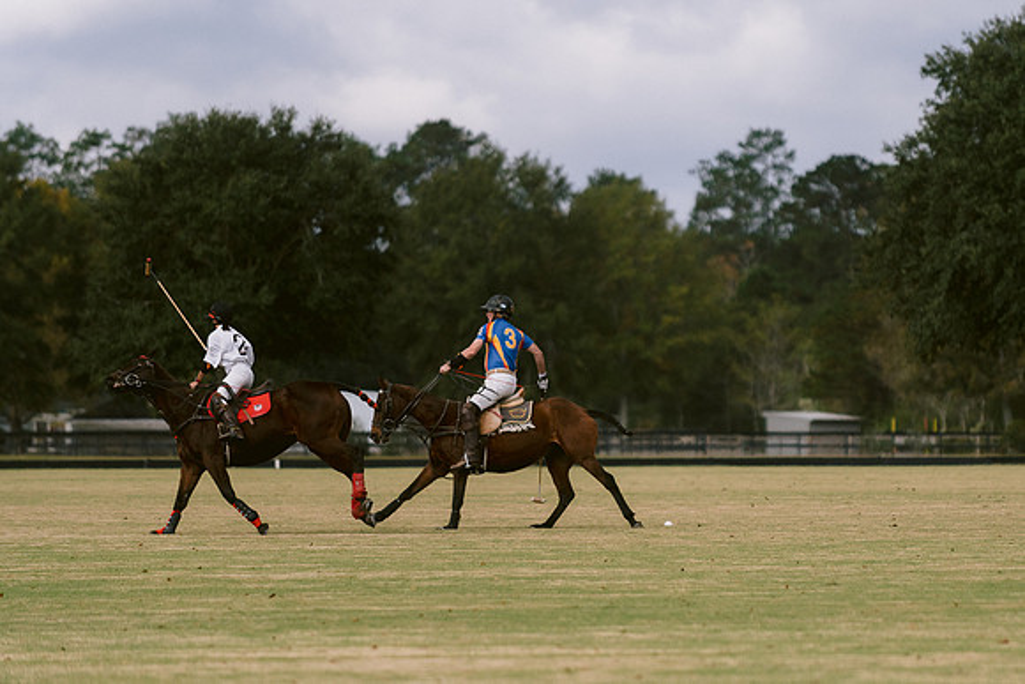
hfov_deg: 10.8
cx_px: 643
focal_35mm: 190
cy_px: 387
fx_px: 5408
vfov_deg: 7.2
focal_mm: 150
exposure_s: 1/8000
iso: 200
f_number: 2.8
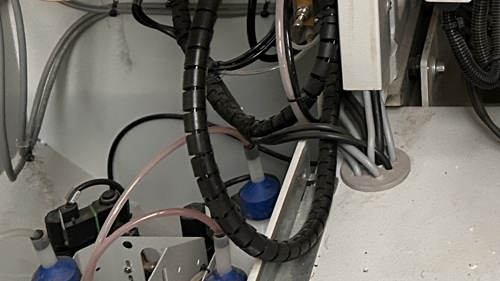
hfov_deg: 22.7
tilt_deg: -19.3
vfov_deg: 12.9
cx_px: 585
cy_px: -179
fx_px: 1153
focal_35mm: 87
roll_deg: -0.7
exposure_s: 1/60
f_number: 1.5
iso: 320
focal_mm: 5.7
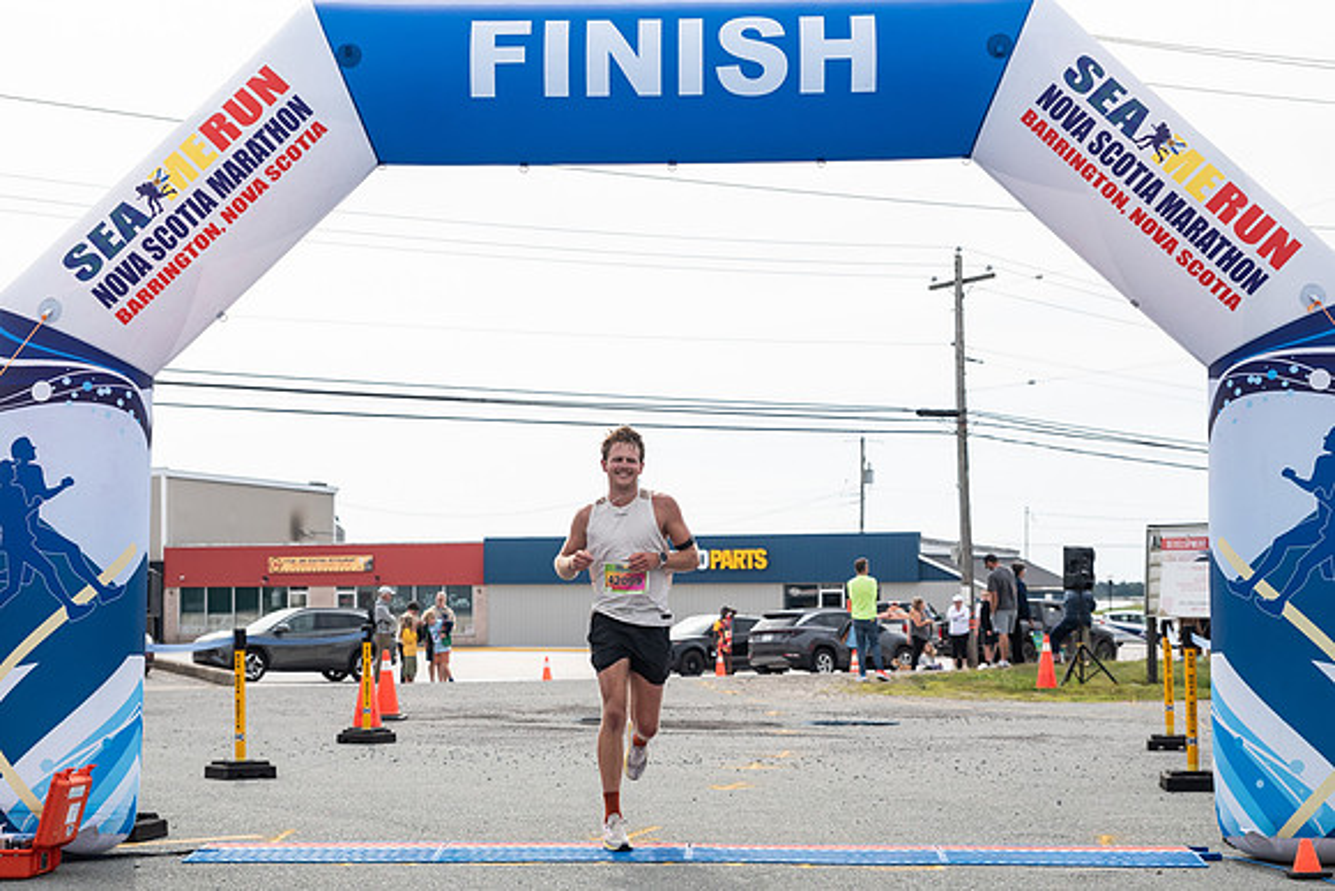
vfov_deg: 21.1
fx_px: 2390
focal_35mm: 64
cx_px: 601
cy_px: 538
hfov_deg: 31.2
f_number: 4
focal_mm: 52
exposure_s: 1/3200
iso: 800
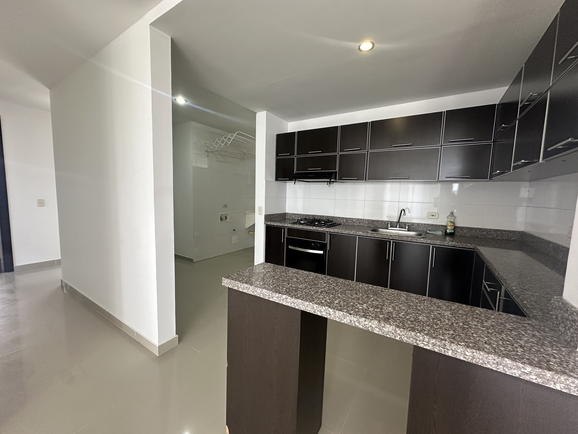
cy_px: 217
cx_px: 289
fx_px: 234
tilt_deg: -5.9
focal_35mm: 14
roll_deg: -2.3
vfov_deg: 85.7
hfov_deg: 102.1
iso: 250
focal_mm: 2.22
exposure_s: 1/120
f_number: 2.2
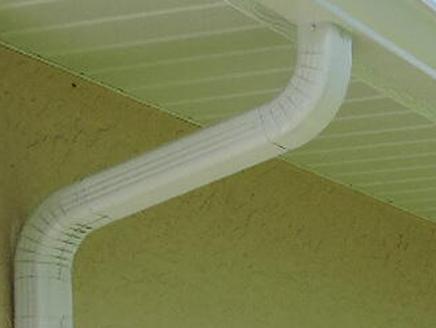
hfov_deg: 13.6
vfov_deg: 10.0
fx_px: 1752
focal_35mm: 139
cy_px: 640
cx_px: 590
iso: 100
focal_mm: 5
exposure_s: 1/800
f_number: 3.5
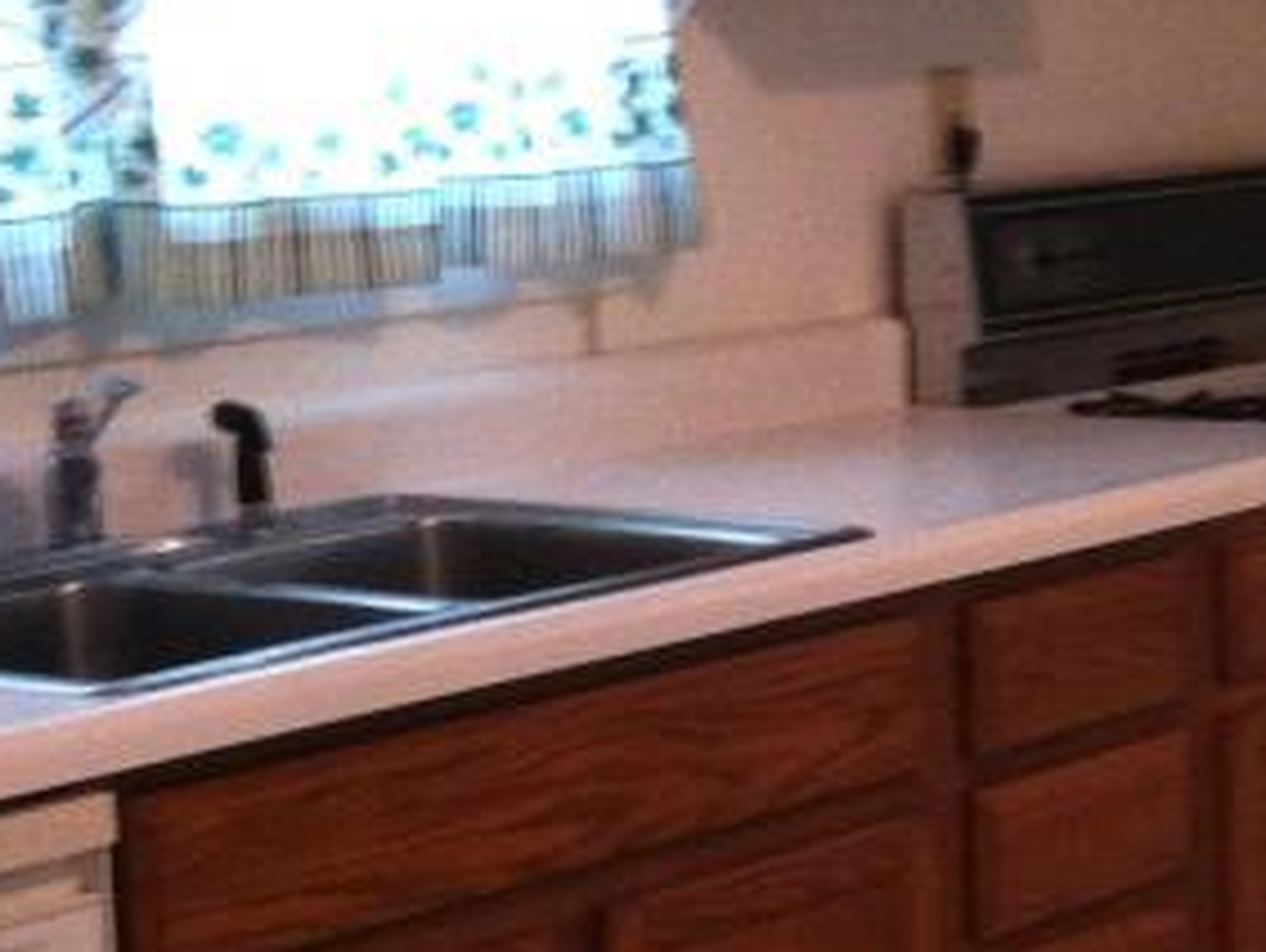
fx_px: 4649
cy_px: 604
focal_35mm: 127
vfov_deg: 11.7
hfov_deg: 14.6
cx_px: 1809
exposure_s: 1/15
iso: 200
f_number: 2.8
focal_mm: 3.85
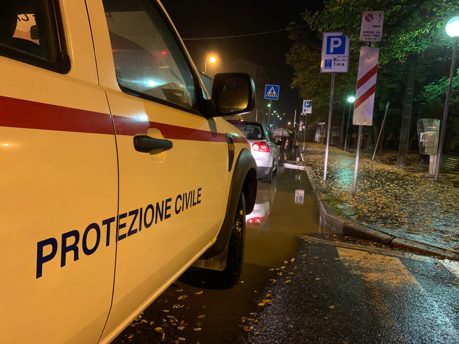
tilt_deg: -8.5
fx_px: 345
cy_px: 172
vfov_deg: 53.1
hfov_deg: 67.3
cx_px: 230
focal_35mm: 26
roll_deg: -3.0
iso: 800
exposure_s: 1/29
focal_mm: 4.25
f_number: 1.8
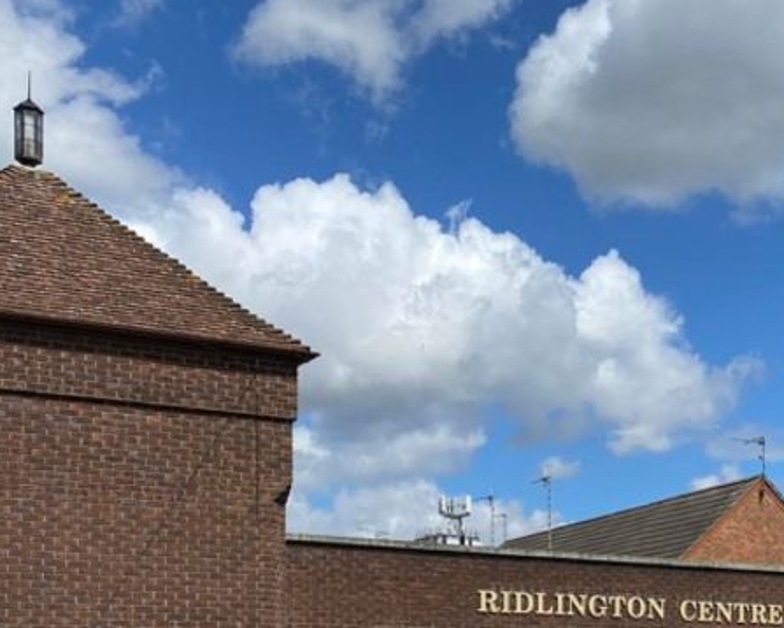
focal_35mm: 63
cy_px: 660
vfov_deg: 23.0
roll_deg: +0.5
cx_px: 710
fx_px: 1462
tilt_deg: +1.7
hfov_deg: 28.8
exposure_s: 1/3731
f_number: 1.8
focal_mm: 4.25
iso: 32
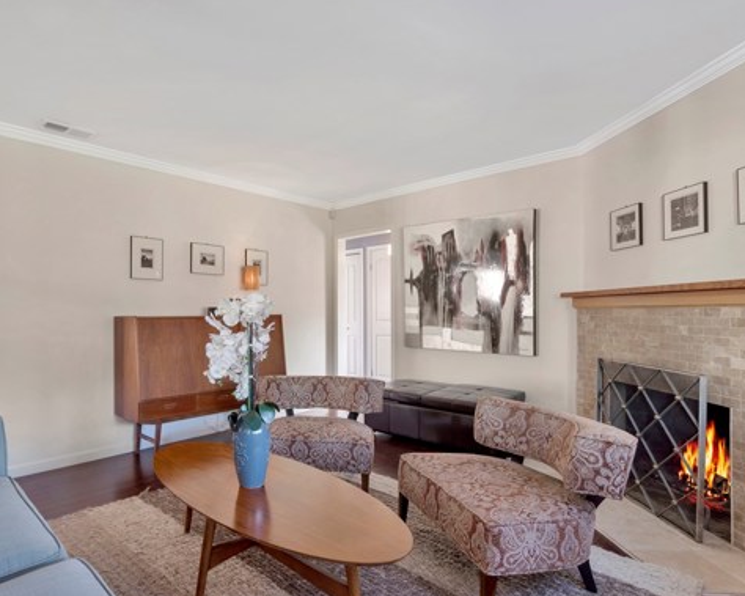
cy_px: 320
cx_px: 300
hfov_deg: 82.4
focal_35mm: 19
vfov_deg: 70.7
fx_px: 419
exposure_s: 1/4
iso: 100
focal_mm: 10
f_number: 5.6
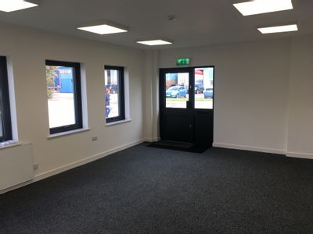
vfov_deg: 48.2
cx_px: 156
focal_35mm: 29
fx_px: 262
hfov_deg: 61.7
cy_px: 117
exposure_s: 1/100
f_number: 2.2
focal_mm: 4.15
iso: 25
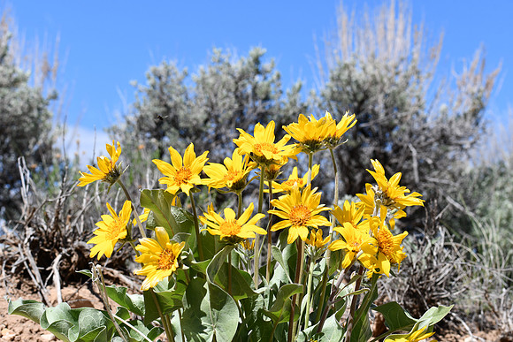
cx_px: 256
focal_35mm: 105
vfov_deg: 13.0
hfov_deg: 19.5
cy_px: 171
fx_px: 1497
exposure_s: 1/250
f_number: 8
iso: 100
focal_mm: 70
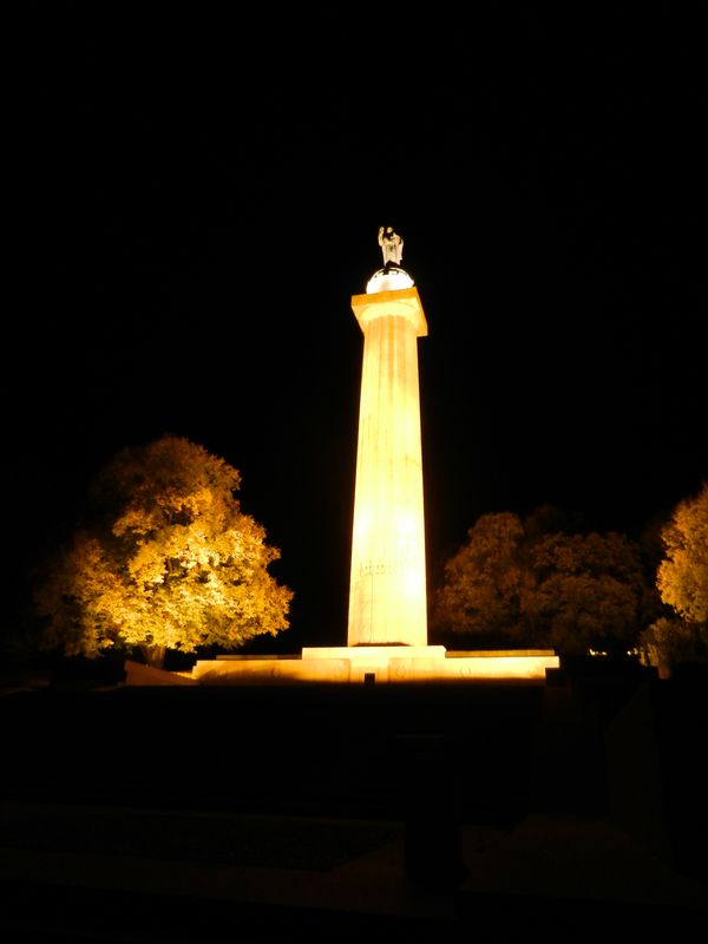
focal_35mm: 25
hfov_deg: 54.9
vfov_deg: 69.4
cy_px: 472
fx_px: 682
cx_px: 354
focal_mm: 4.5
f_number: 3.5
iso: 400
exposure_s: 1/10
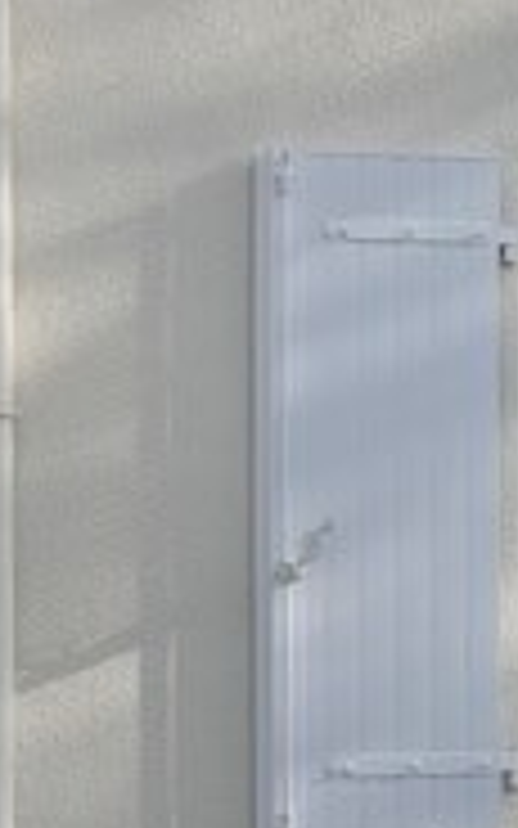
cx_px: 23
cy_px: 472
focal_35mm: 106
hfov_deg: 12.2
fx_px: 2394
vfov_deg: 19.6
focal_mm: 6.3
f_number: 1.7
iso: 80
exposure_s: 1/2882
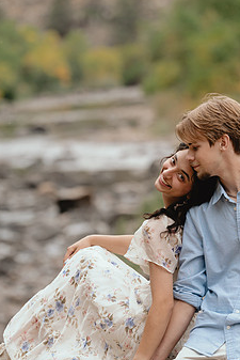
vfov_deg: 10.1
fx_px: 2028
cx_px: 146
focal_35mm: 203
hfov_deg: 6.8
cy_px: 177
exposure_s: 1/250
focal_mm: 152
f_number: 3.5
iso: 320
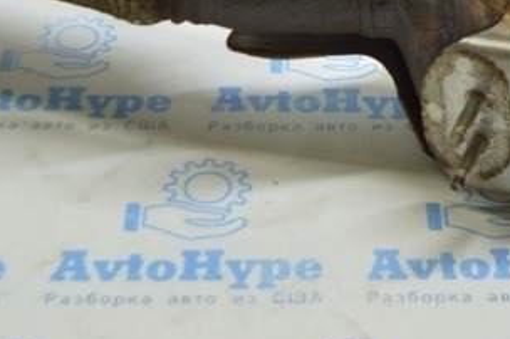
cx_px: 372
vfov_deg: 11.9
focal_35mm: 111
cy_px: -140
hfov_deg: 18.3
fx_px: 1571
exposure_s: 1/60
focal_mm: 22
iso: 400
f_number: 3.8
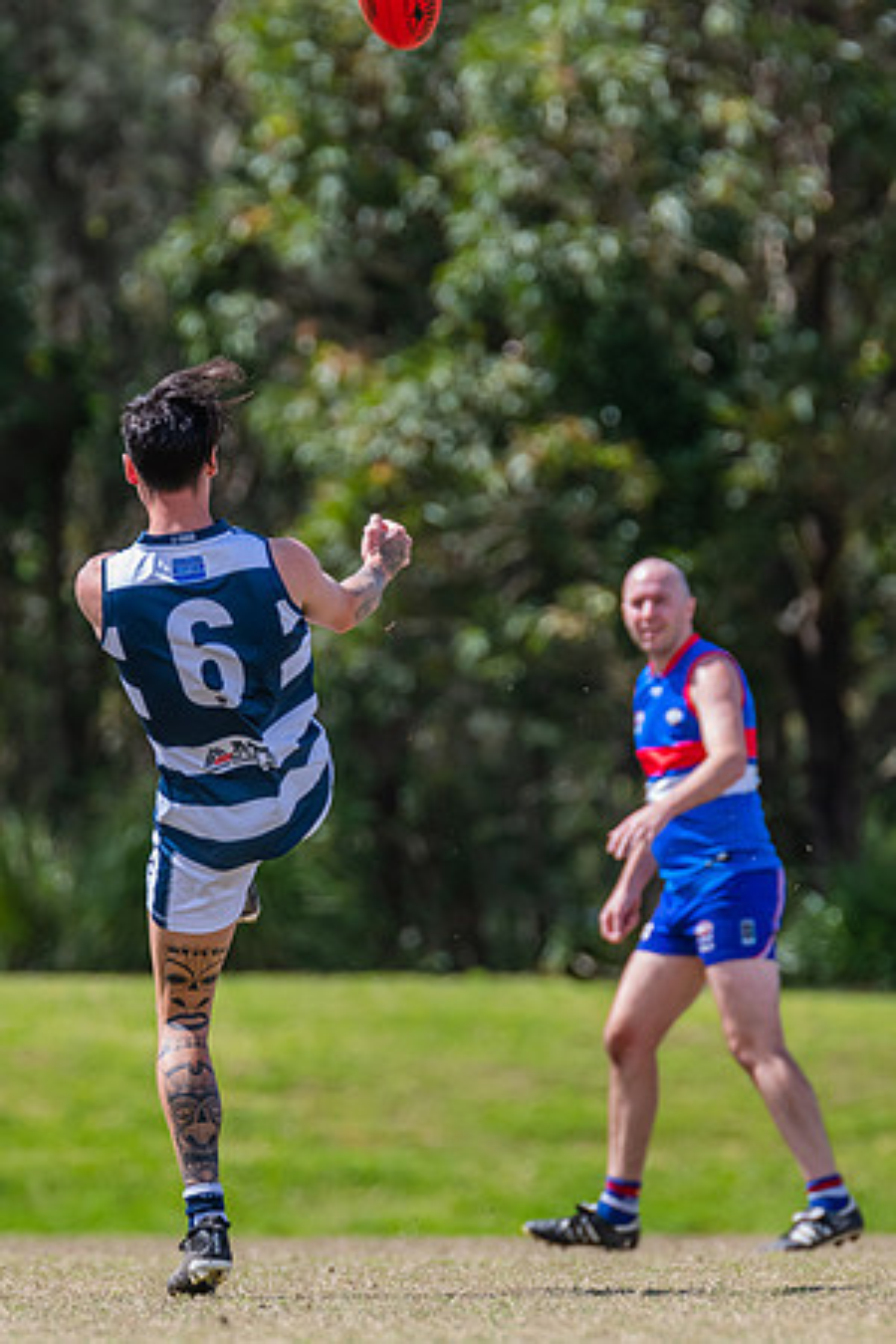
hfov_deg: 2.2
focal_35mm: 630
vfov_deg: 3.3
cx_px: 337
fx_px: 23520
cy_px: 672
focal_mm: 420
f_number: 6.3
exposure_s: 1/1600
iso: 800
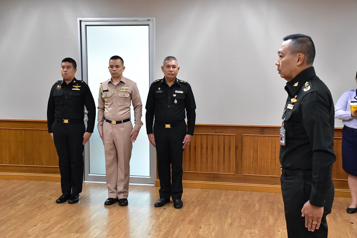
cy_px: 119
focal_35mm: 51
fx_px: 506
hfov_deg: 38.9
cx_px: 178
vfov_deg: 26.5
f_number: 5.6
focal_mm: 34
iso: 2500
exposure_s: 1/60
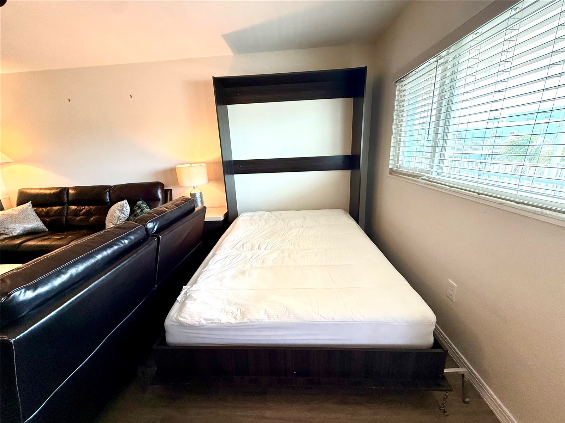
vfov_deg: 85.7
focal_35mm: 14
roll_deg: +2.6
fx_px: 229
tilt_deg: -15.1
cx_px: 282
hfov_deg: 102.1
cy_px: 212
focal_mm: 2.22
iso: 250
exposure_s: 1/120
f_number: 2.2
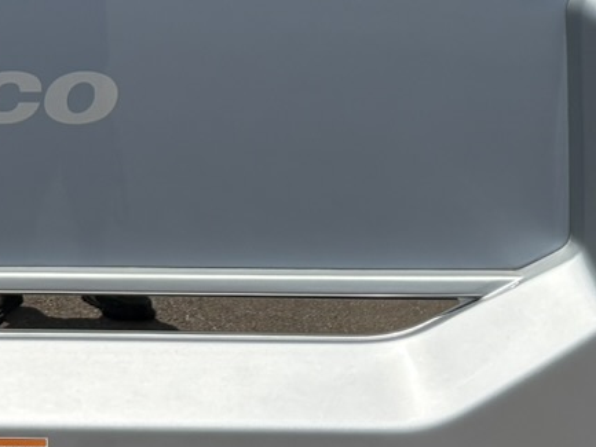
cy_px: -187
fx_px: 2118
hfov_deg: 15.6
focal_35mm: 123
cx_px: -65
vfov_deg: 11.6
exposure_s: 1/7813
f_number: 1.6
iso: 64
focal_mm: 5.96
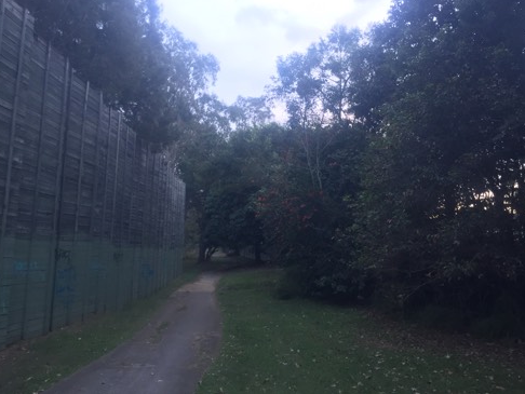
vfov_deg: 45.5
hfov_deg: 58.3
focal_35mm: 31
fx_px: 470
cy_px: 187
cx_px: 275
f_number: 2.2
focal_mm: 4.15
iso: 160
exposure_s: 1/30
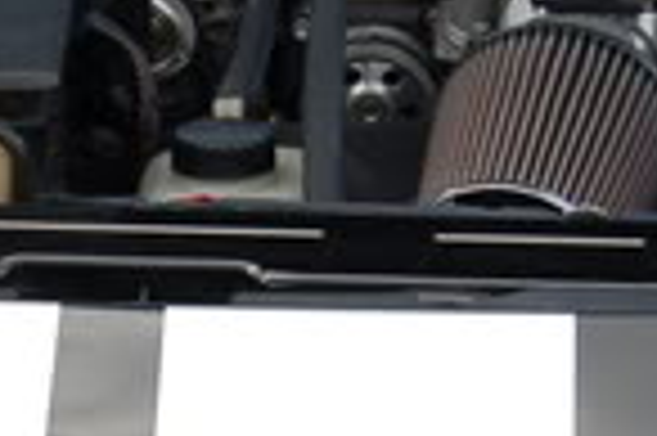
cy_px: 274
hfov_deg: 8.3
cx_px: 202
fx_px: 4503
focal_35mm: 247
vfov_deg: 5.5
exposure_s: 1/1000
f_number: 4.2
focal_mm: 30
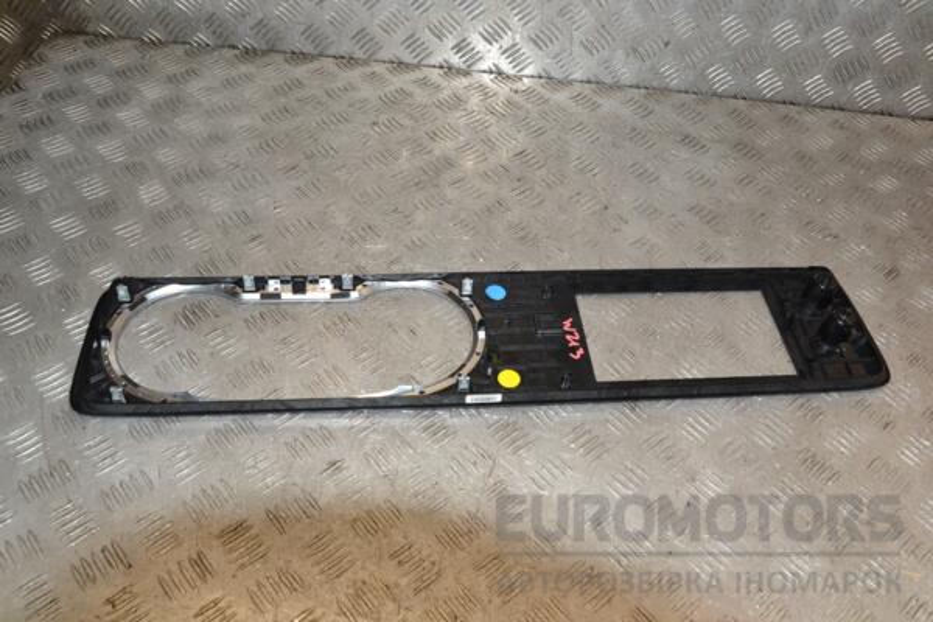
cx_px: 466
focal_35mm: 33
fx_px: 855
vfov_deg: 40.0
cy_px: 311
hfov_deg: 57.2
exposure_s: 1/200
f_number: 9
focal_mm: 22
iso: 800
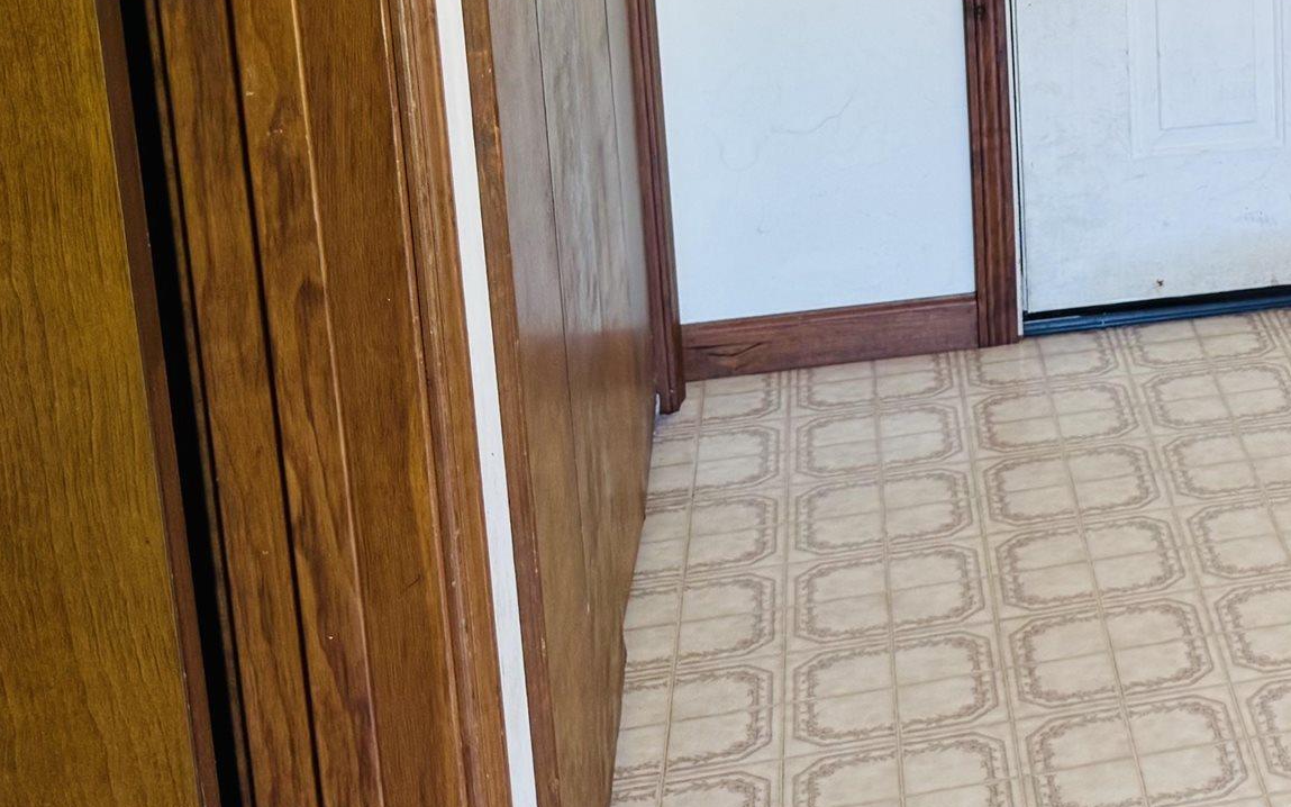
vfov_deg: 18.5
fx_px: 2392
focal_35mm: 68
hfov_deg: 25.9
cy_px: -70
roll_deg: -0.3
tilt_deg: -13.1
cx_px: 1671
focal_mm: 6.76
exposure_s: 1/120
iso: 125
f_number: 1.78
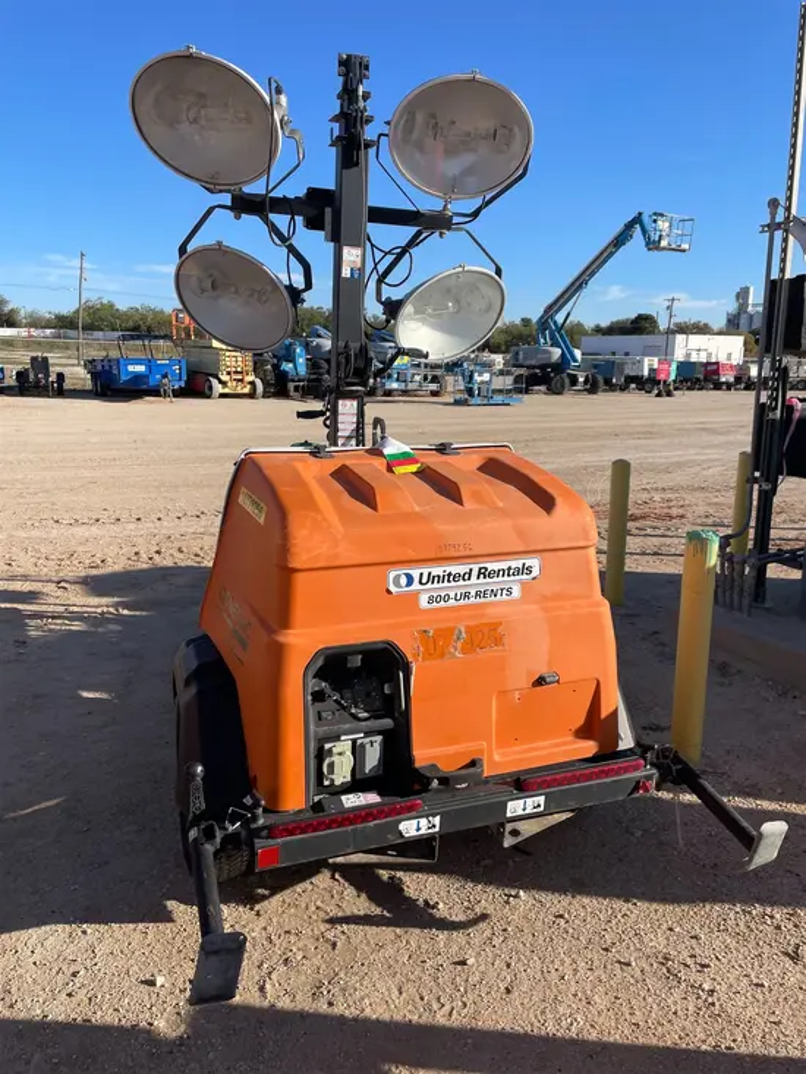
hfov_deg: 53.1
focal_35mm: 26
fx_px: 807
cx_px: 403
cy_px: 537
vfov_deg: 67.3
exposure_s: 1/3040
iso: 32
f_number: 1.6
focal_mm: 4.2
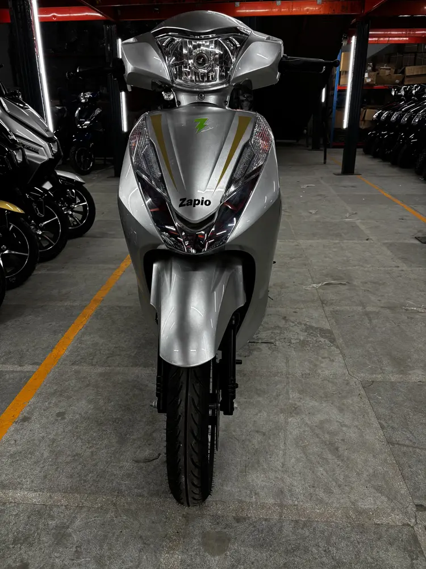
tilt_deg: -23.2
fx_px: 427
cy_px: 284
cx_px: 213
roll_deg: +0.6
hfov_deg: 53.1
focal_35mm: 26
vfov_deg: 67.3
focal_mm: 5.96
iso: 125
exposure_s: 1/100
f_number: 1.6
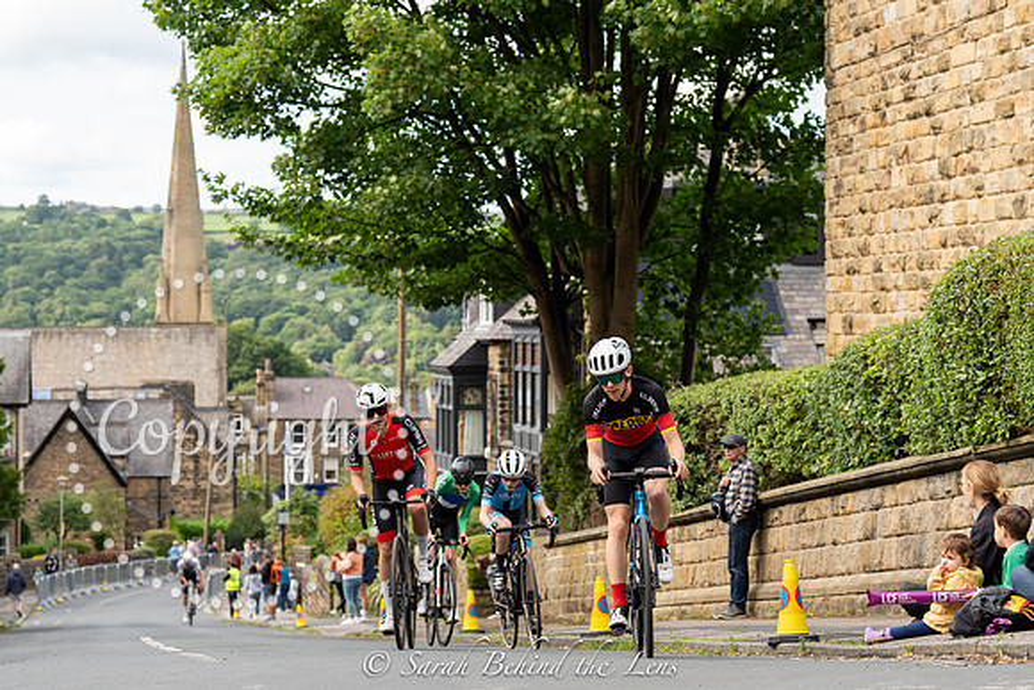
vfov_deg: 16.5
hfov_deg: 24.5
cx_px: 611
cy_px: 347
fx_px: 2382
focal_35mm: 83
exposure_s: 1/640
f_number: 4
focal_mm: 70
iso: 400
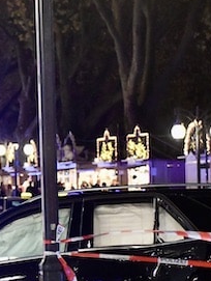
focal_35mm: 254
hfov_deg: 5.8
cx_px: -41
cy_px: 297
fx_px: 2059
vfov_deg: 7.7
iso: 8000
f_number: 2.8
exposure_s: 1/250
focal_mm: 70
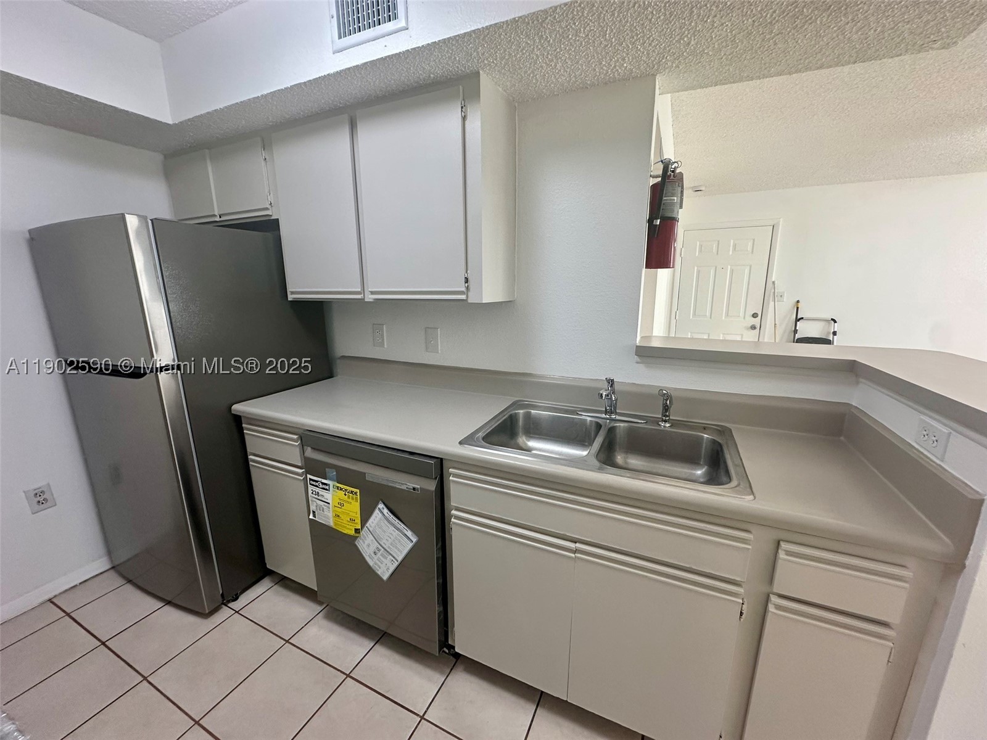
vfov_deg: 85.7
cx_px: 494
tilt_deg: -12.9
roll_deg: +0.2
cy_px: 370
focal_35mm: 14
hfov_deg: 102.1
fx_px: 399
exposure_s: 1/120
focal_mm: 2.22
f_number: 2.2
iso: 200
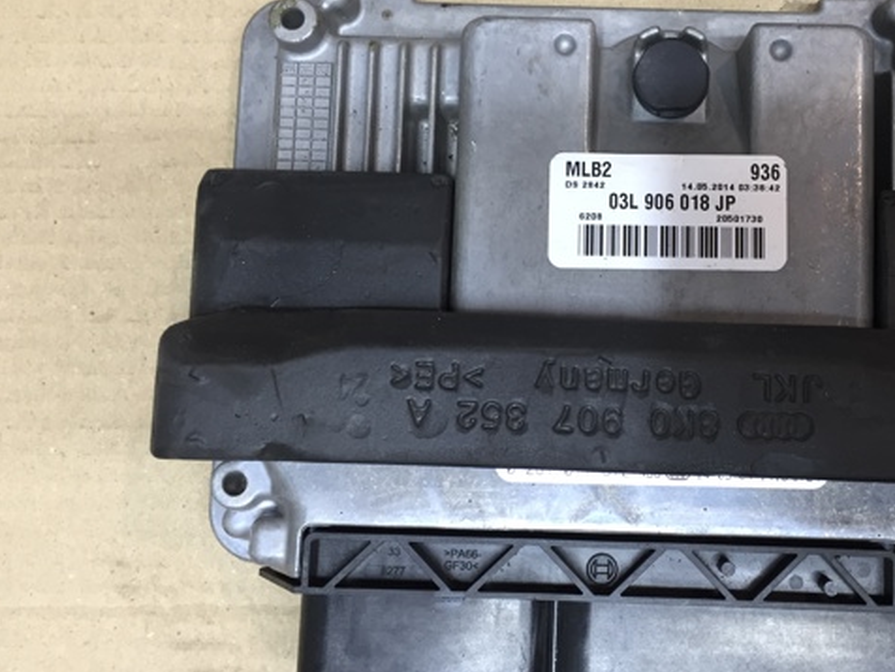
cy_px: 328
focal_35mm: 39
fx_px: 1008
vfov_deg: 36.8
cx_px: 596
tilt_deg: -84.6
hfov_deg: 47.1
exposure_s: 1/33
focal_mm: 4.15
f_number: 2.2
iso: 80
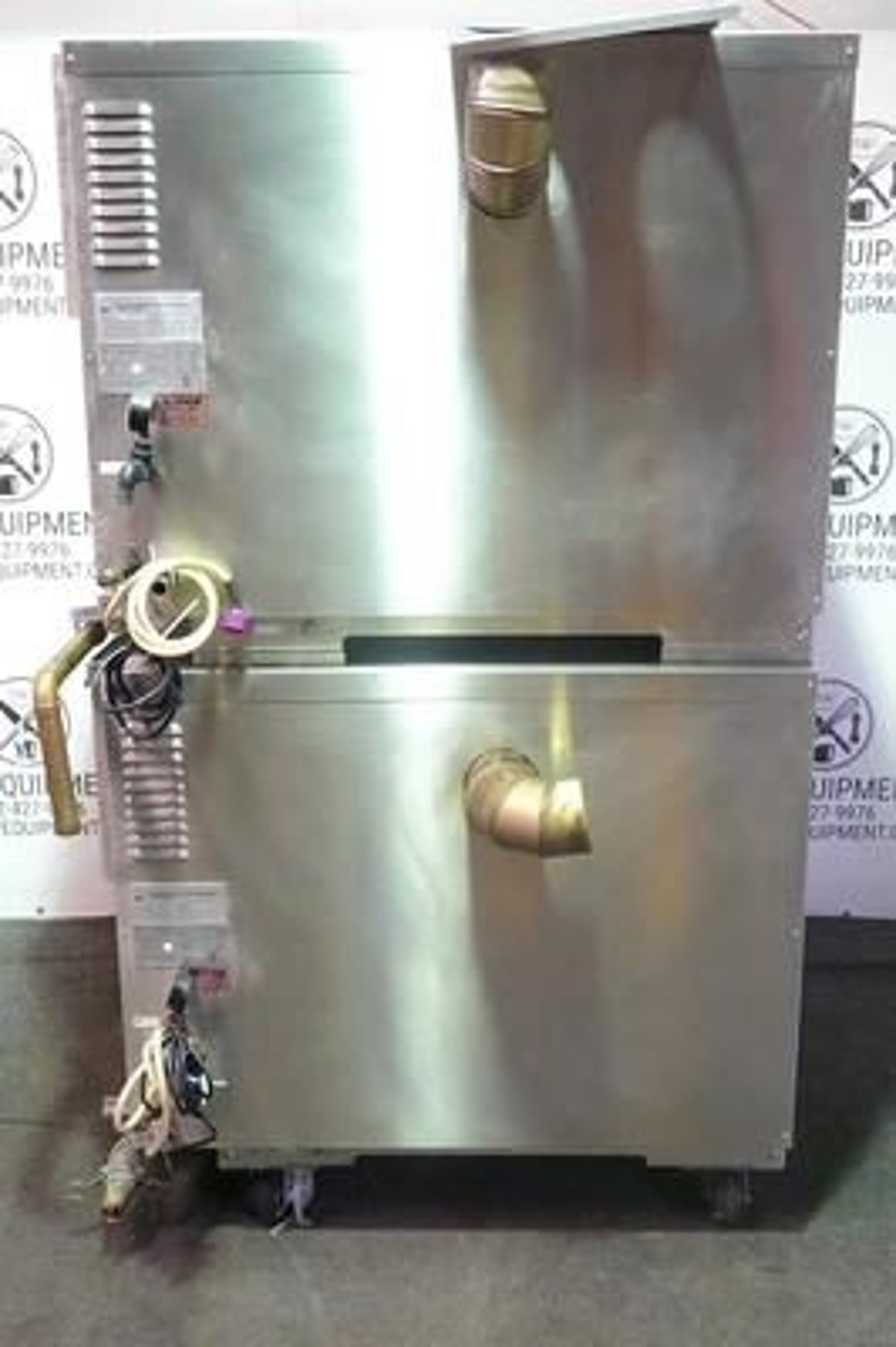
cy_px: 674
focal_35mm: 38
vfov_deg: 50.7
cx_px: 448
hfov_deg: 35.0
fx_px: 1421
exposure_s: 1/15
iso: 3200
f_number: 7.1
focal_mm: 14.12
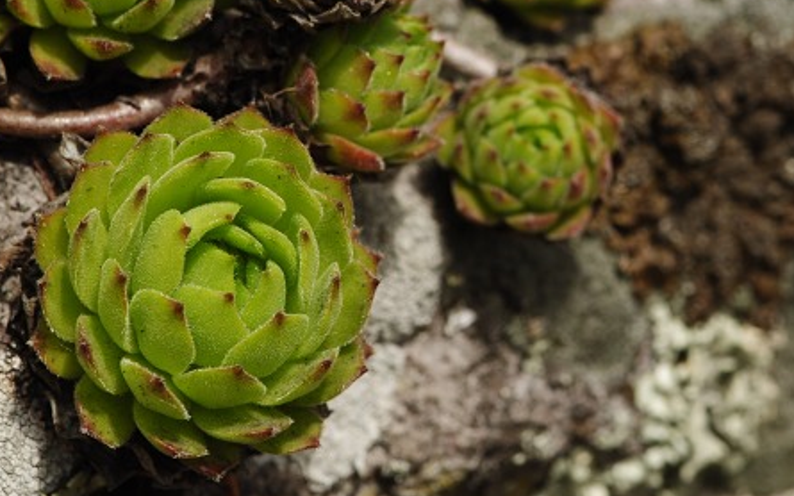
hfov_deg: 9.0
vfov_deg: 5.6
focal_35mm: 234
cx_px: 633
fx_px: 5061
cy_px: 109
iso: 100
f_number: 9
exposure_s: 1/125
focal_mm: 85
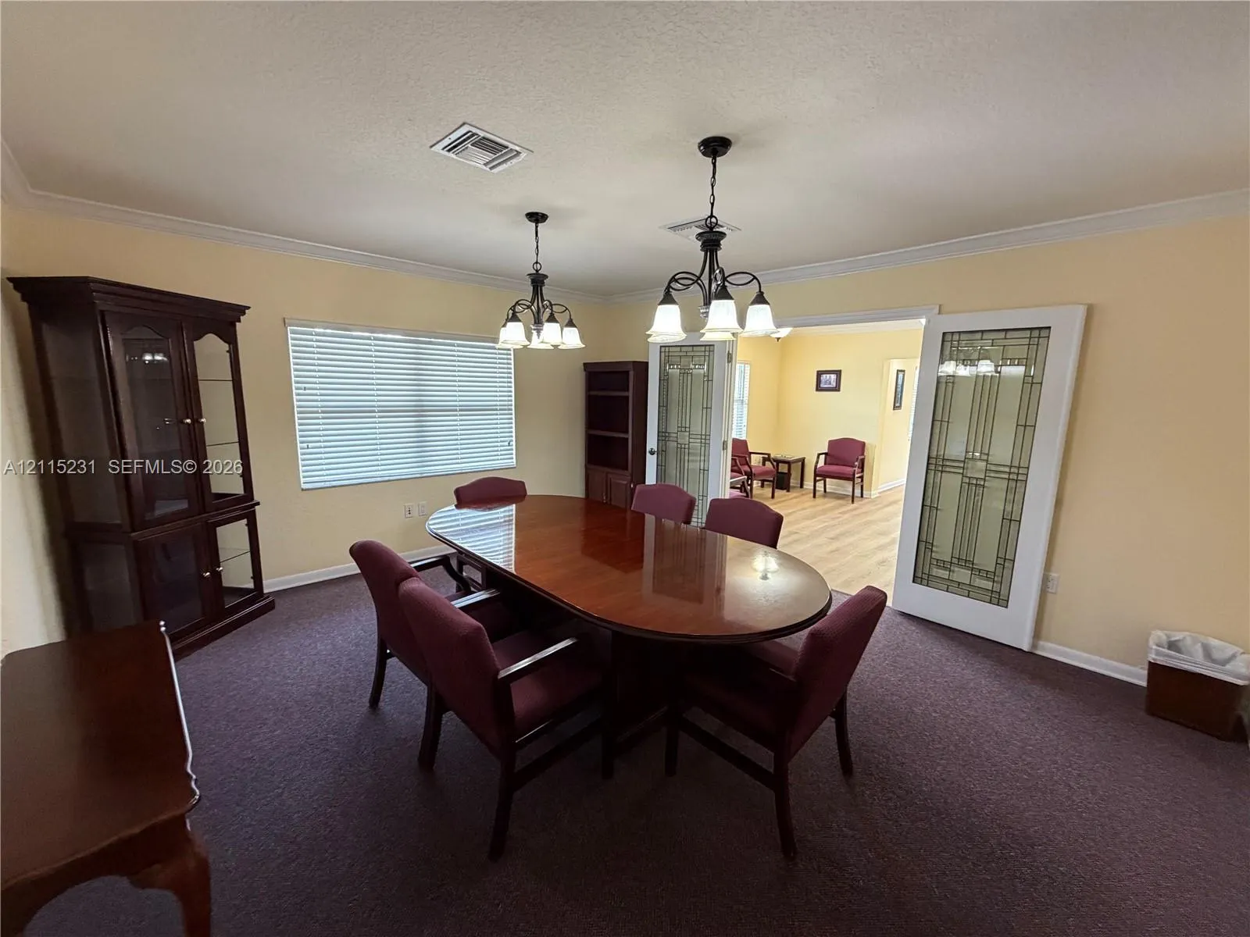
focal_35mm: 14
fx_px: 506
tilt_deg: -9.6
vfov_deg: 85.7
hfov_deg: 102.1
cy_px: 468
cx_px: 625
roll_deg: -1.0
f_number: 2.2
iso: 400
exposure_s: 1/60
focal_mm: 2.22
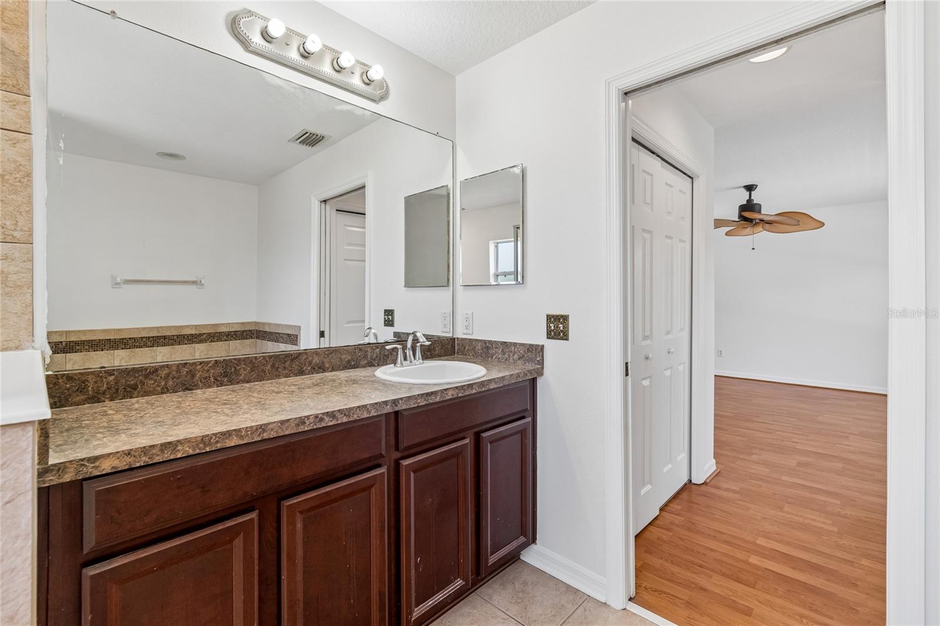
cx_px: 470
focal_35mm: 15
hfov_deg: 100.4
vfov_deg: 77.3
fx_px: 392
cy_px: 313
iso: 100
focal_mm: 10
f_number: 7.1
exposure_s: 1/10
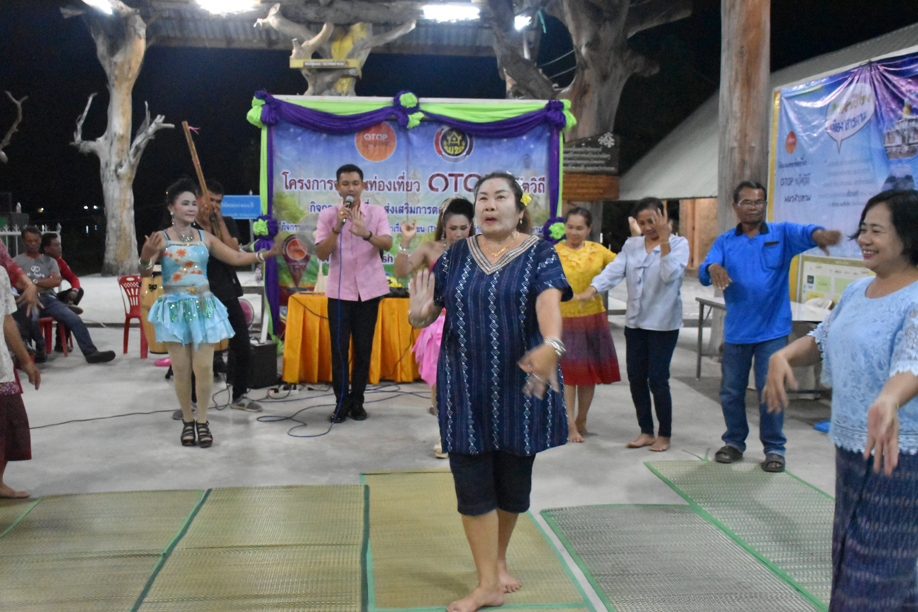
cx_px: 459
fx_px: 918
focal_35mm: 36
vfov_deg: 36.9
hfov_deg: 53.1
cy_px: 306
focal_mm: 24
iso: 12800
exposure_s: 1/50
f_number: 3.8
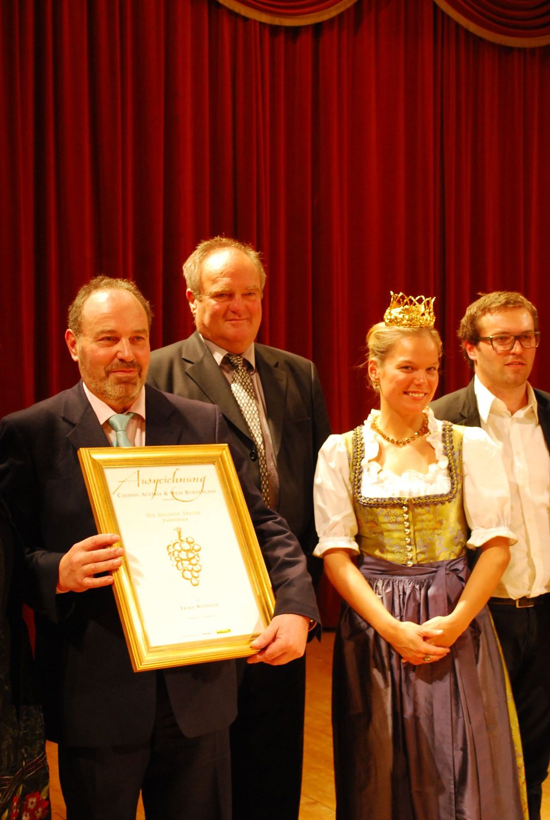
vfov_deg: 36.2
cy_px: 416
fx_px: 1255
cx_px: 277
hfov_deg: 24.7
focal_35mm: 55
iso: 800
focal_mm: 36
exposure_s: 1/30
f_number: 5.3
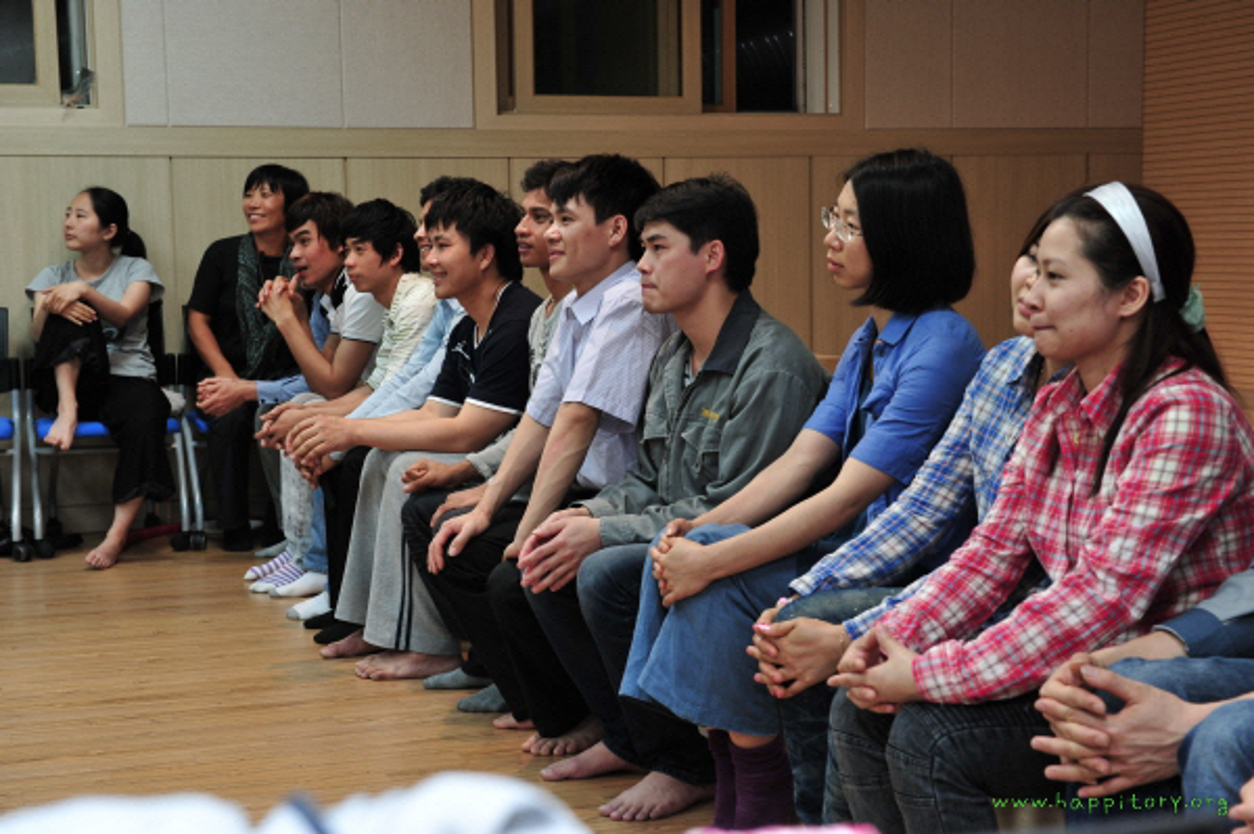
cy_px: 417
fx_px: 2019
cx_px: 627
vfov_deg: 23.3
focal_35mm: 58
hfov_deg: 34.5
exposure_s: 1/80
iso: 800
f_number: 7.1
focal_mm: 58
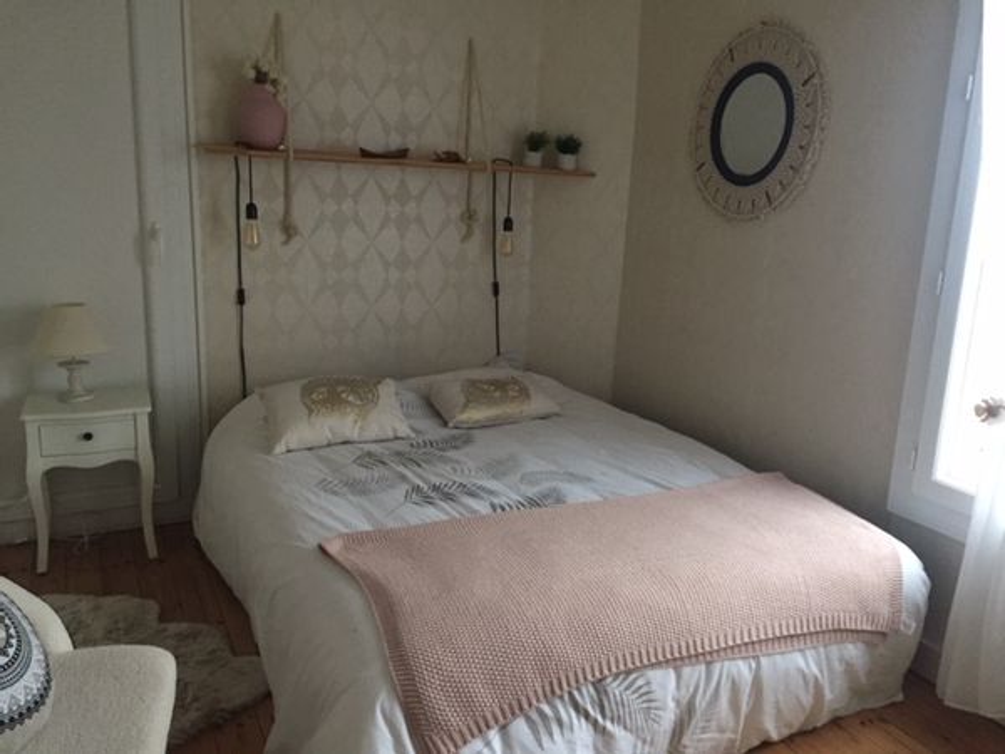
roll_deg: -2.7
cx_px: 502
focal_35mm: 29
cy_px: 377
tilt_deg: -13.5
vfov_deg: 48.2
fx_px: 842
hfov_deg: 61.7
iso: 250
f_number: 2.2
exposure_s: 1/33
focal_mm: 4.15
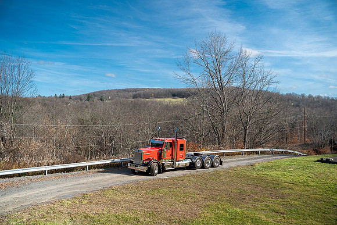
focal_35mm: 35
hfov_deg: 54.4
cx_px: 168
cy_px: 112
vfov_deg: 37.9
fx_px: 328
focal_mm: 35
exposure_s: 1/80
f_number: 2.8
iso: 100
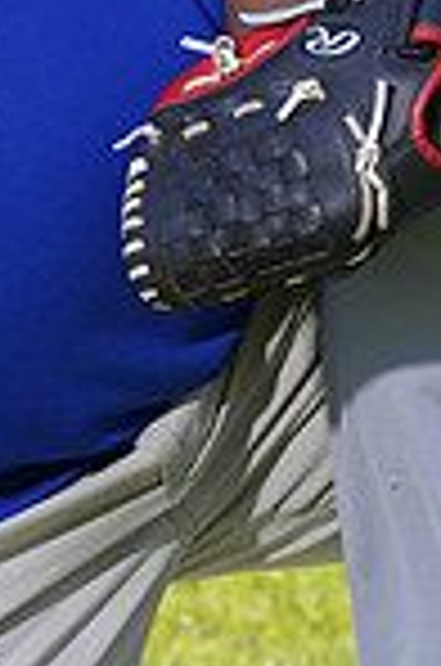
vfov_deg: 4.4
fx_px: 8566
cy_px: -436
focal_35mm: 464
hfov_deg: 2.9
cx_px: 124
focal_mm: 118
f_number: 5
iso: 100
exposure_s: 1/250
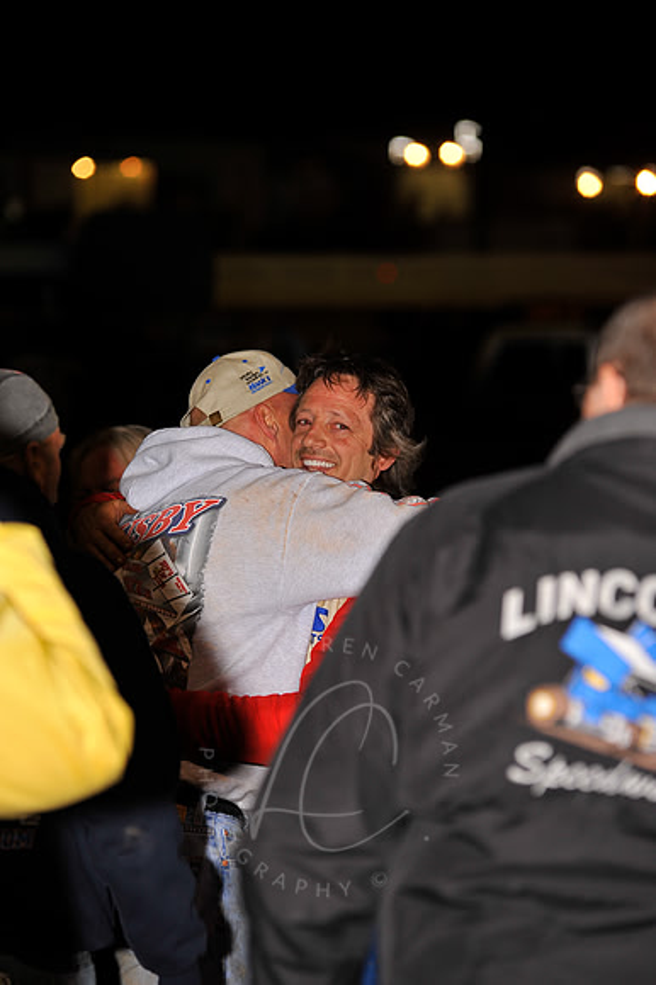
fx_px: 5473
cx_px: 328
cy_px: 492
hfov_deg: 6.9
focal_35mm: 200
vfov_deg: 10.3
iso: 500
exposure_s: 1/250
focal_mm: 200
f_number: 5.6
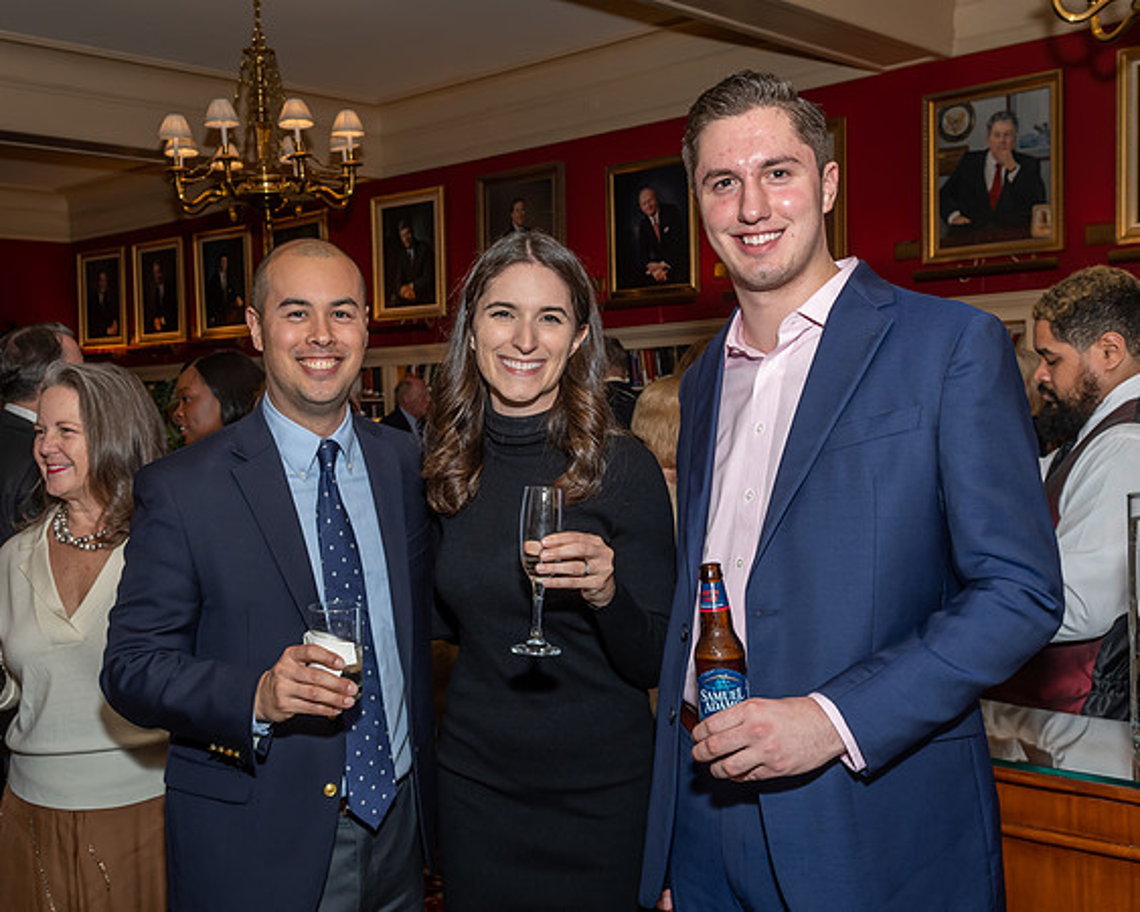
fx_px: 1367
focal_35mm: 41
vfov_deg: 36.9
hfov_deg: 45.2
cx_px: 528
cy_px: 456
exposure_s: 1/250
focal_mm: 24
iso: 400
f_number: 7.1
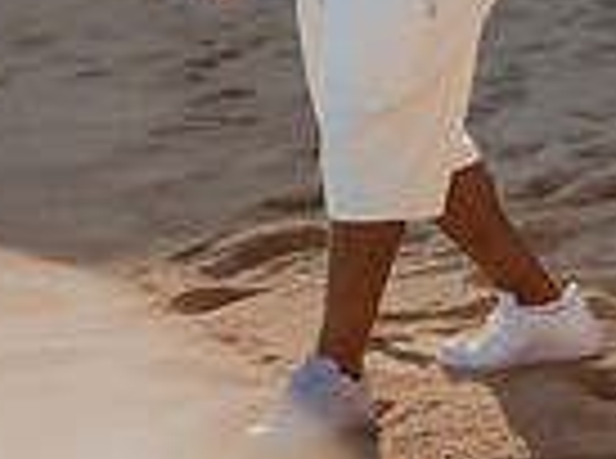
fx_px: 2538
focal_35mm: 143
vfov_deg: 10.2
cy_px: -97
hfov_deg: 13.8
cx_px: 301
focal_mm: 35
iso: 100
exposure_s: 1/4000
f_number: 1.8
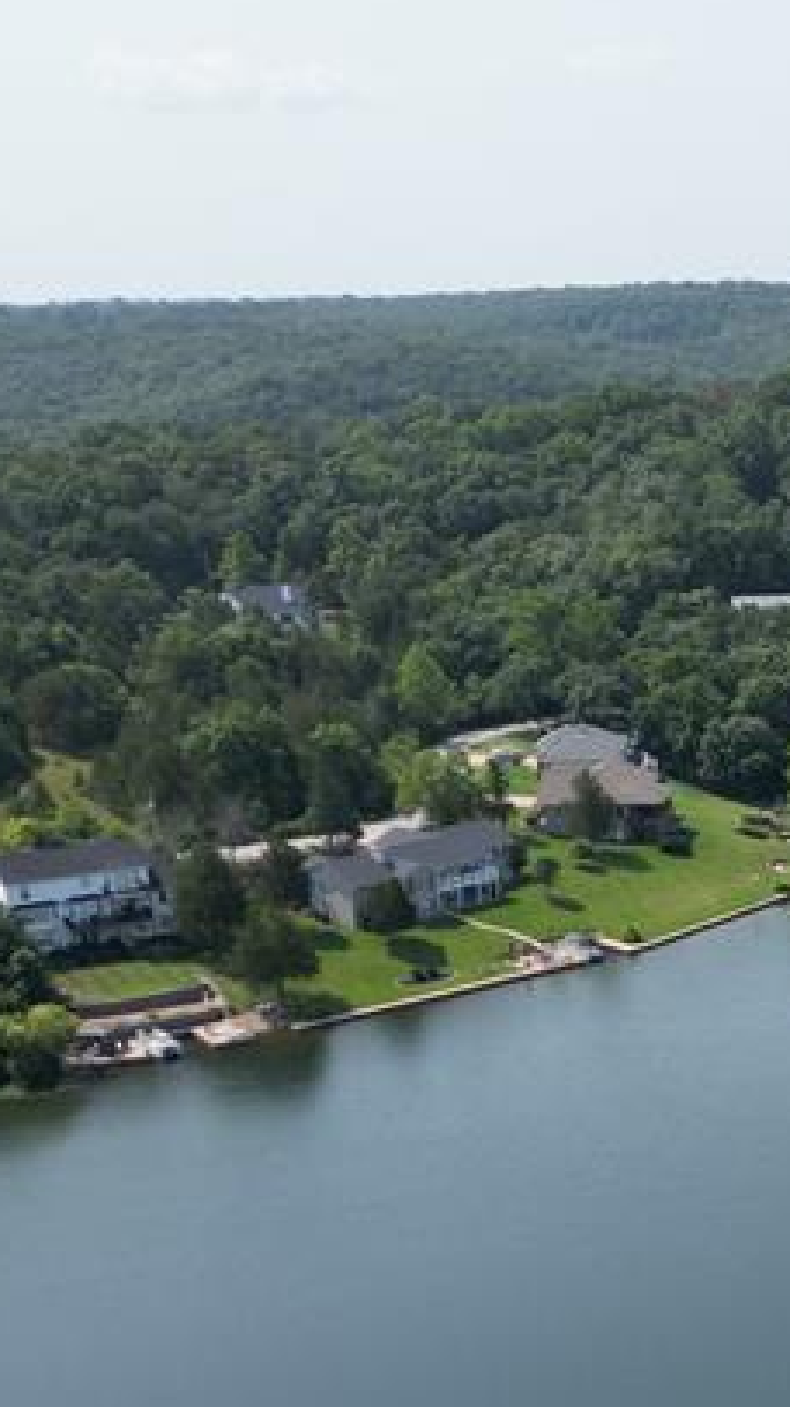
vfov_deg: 31.2
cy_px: 1085
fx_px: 2461
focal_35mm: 66
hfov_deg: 17.0
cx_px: 1064
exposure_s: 1/3200
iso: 150
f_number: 1.7
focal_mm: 6.72
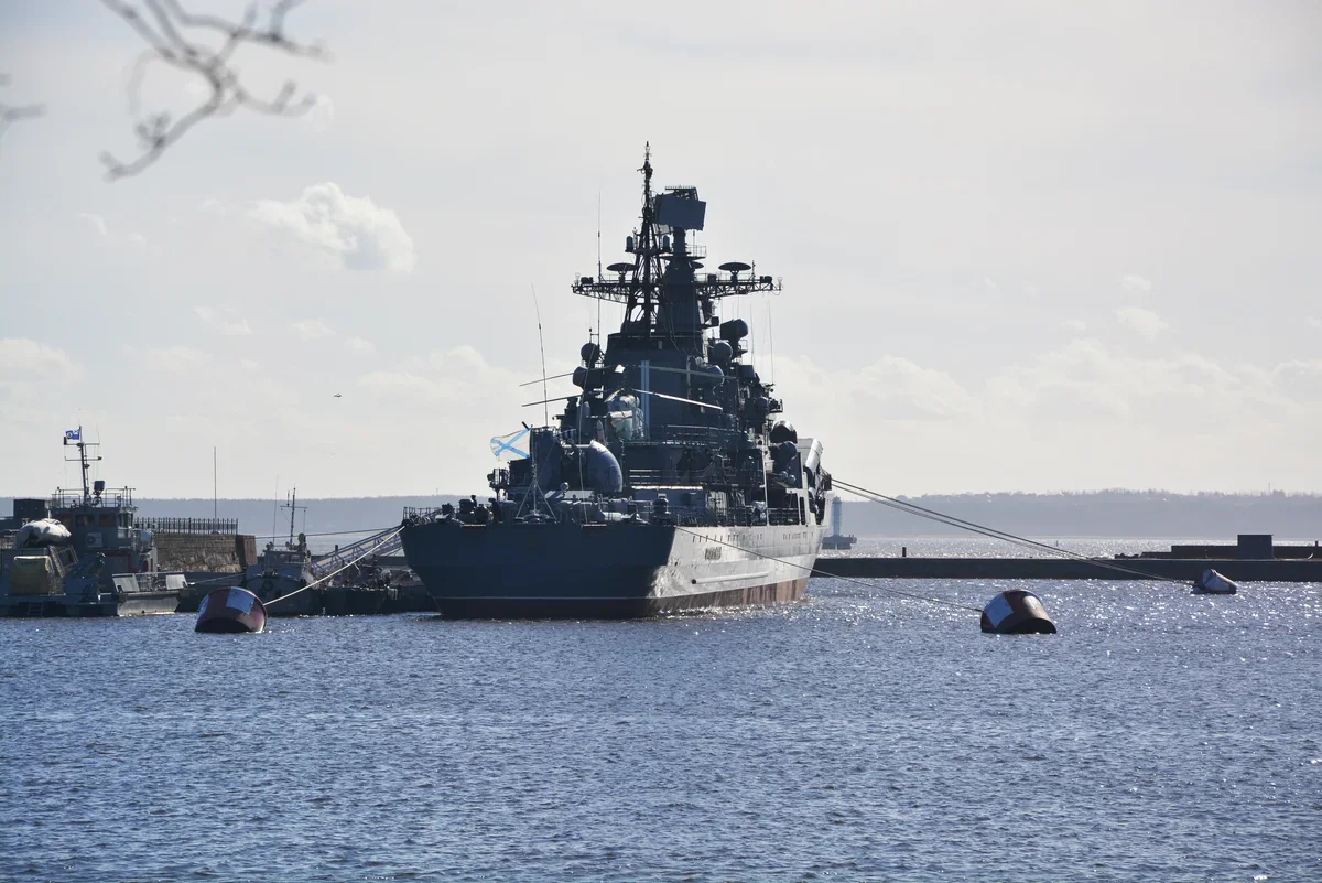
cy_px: 442
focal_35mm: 158
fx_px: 5786
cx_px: 661
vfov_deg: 8.7
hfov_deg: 13.0
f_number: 7.1
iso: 400
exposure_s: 1/2000
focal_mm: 105
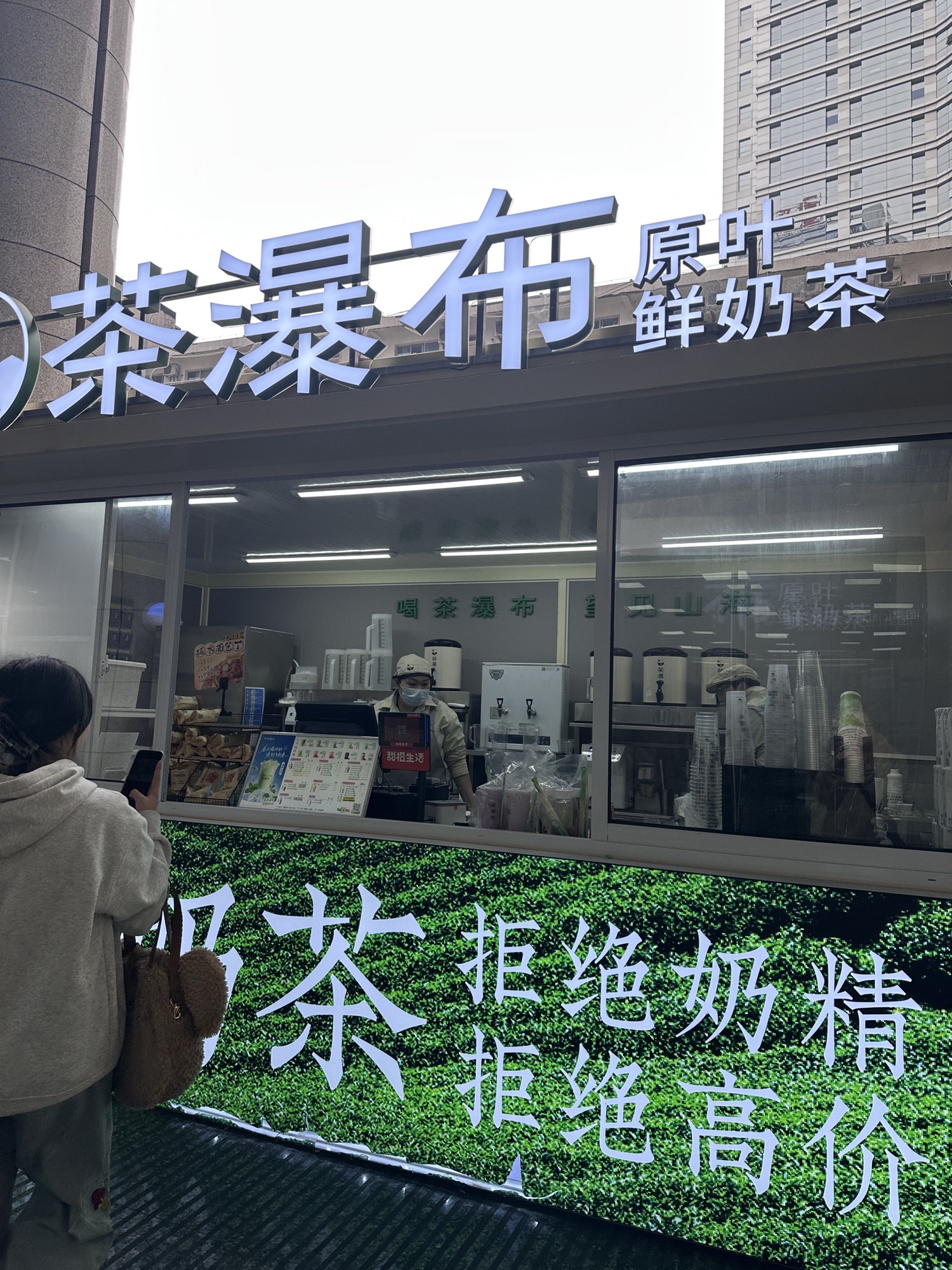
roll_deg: -2.6
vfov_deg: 71.6
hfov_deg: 56.8
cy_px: 635
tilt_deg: +5.5
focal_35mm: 24
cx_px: 476
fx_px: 880
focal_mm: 6.86
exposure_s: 1/659
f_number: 1.78
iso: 80
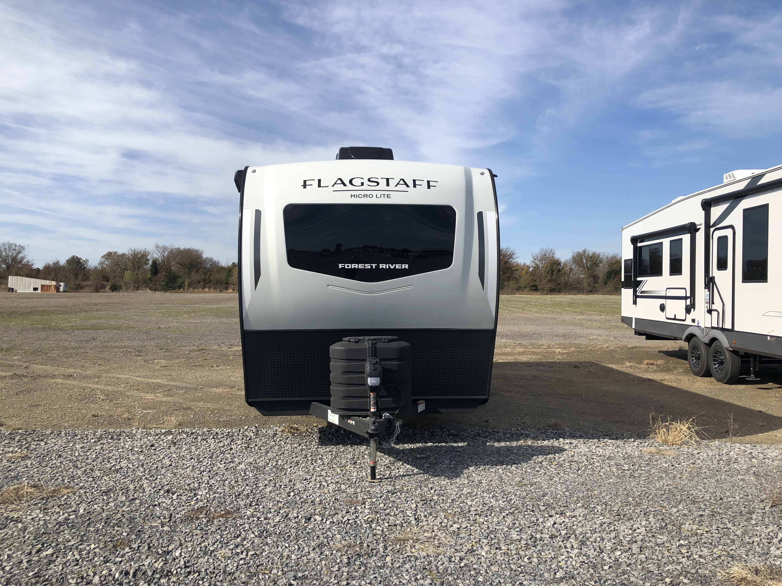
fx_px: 633
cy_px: 293
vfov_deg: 49.7
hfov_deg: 63.4
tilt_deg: -1.7
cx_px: 391
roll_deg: -0.7
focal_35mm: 28
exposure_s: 1/2288
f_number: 1.8
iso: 20
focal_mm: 3.99
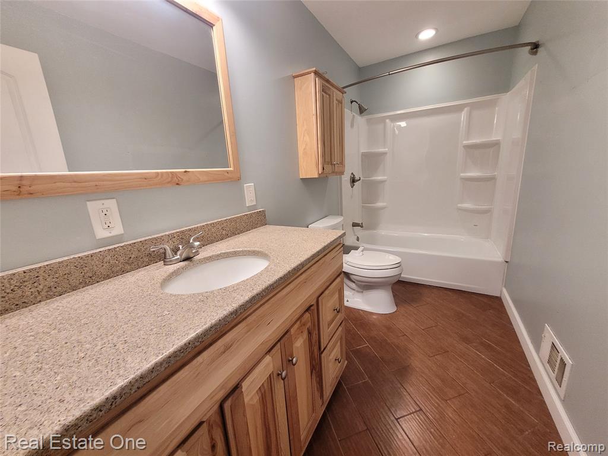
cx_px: 304
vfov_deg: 89.9
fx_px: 228
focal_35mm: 13
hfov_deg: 106.2
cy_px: 228
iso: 320
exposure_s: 1/60
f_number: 2.2
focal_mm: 1.74
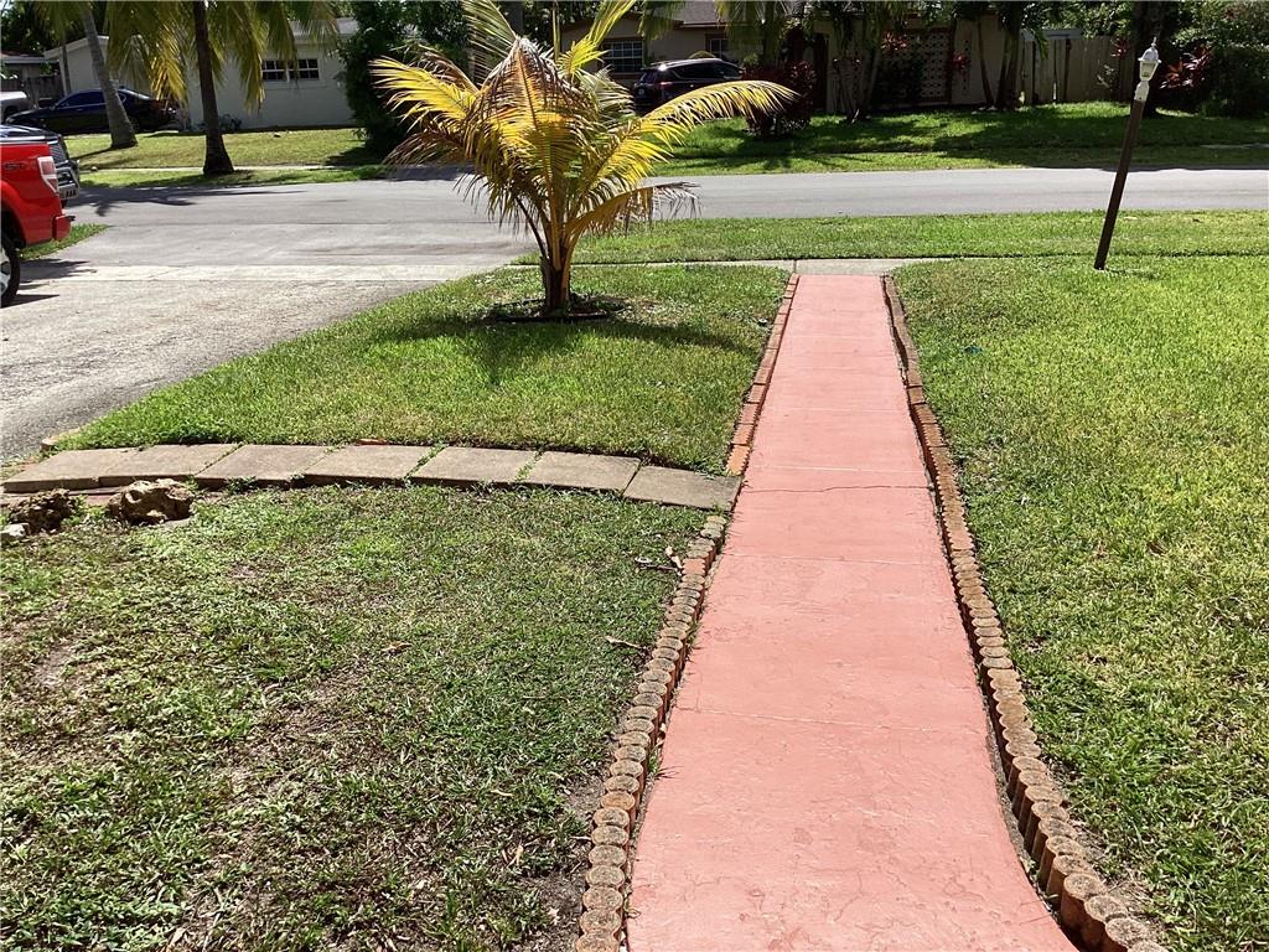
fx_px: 1136
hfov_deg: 58.4
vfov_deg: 45.4
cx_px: 634
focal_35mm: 31
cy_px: 476
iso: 25
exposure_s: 1/1597
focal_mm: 3.3
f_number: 2.4
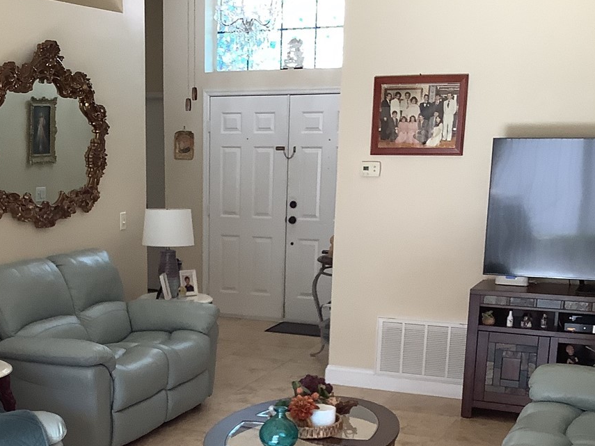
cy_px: 389
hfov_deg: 32.7
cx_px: 164
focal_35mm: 58
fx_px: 997
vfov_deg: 24.6
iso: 100
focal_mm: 3.3
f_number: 2.4
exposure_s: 1/60
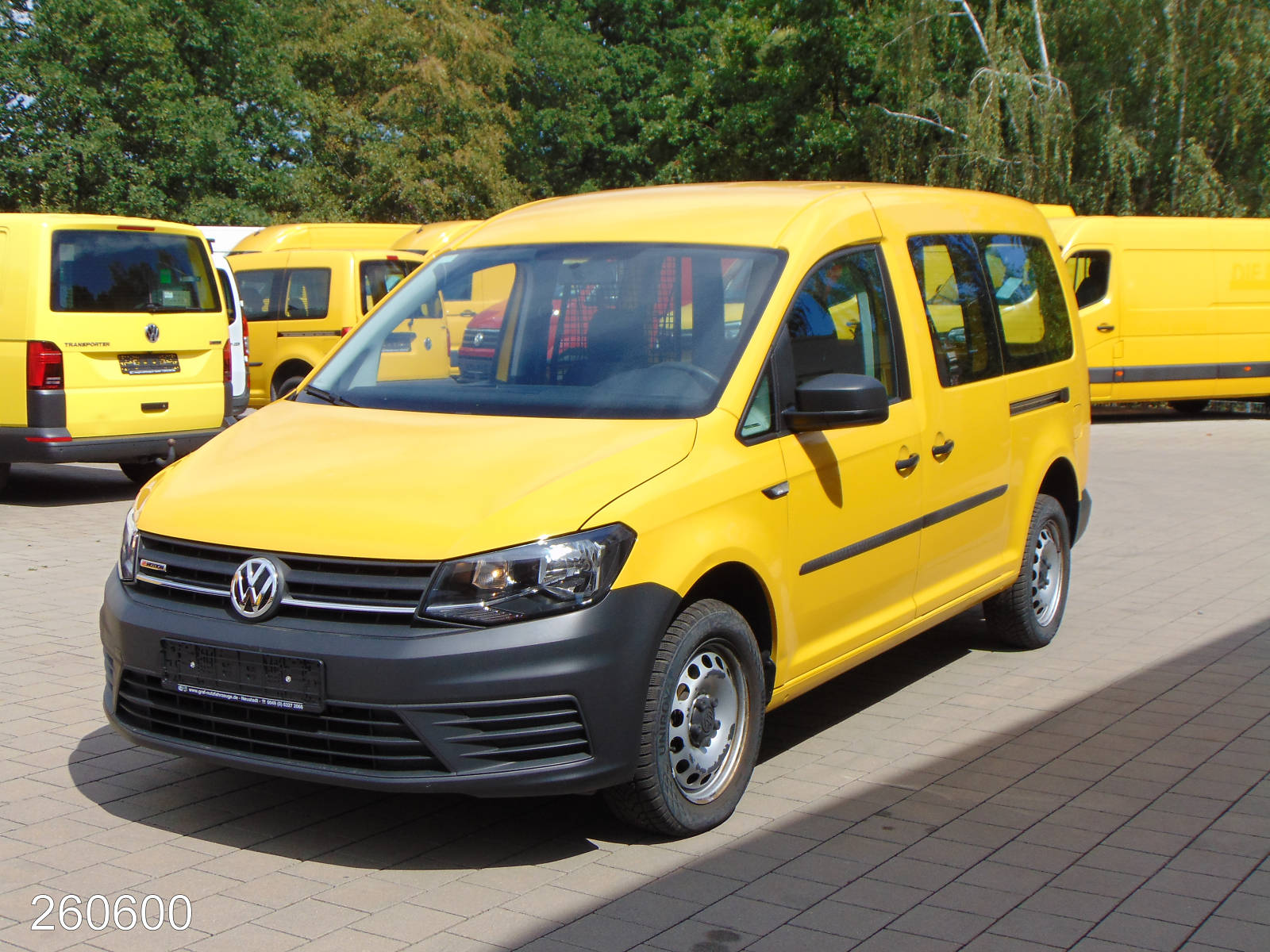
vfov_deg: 29.1
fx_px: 1834
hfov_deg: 38.2
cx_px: 635
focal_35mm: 50
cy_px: 476
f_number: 3.5
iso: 80
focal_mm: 9
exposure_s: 1/1000
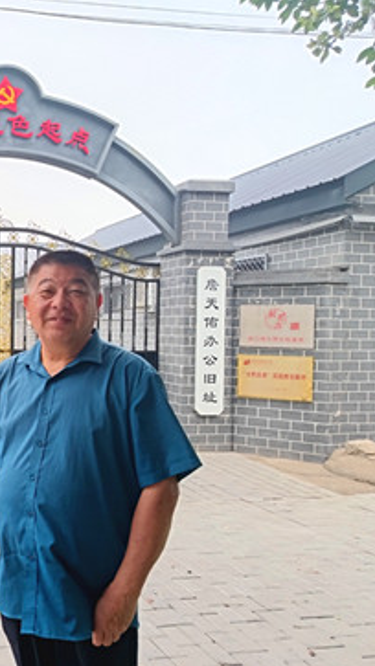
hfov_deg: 28.9
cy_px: 342
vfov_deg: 55.3
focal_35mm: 36
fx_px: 637
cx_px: -61
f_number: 1.75
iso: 242
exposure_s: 1/120
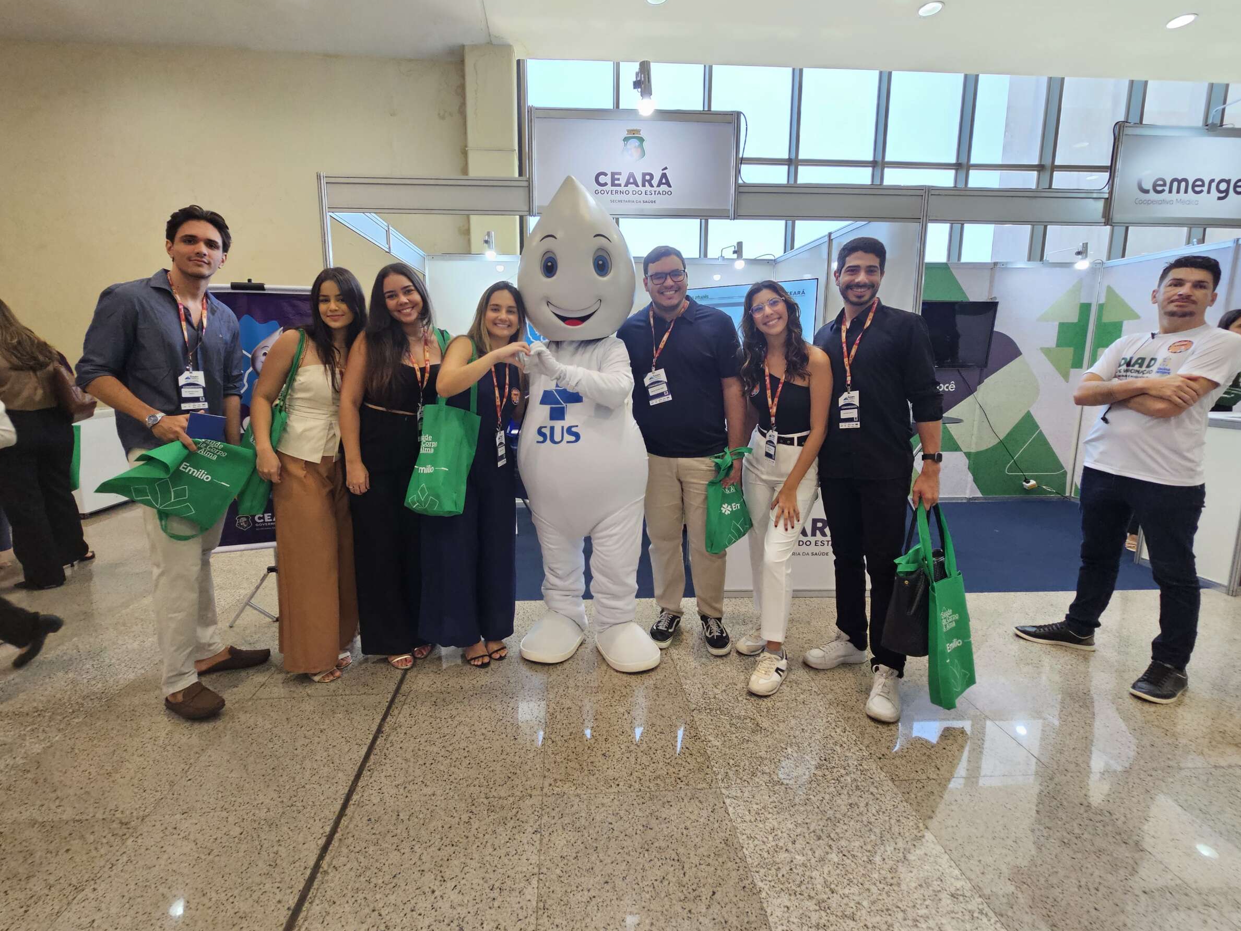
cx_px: 585
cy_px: 443
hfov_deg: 101.9
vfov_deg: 85.6
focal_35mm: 14
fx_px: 502
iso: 200
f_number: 2.2
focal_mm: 2.2
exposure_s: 1/60
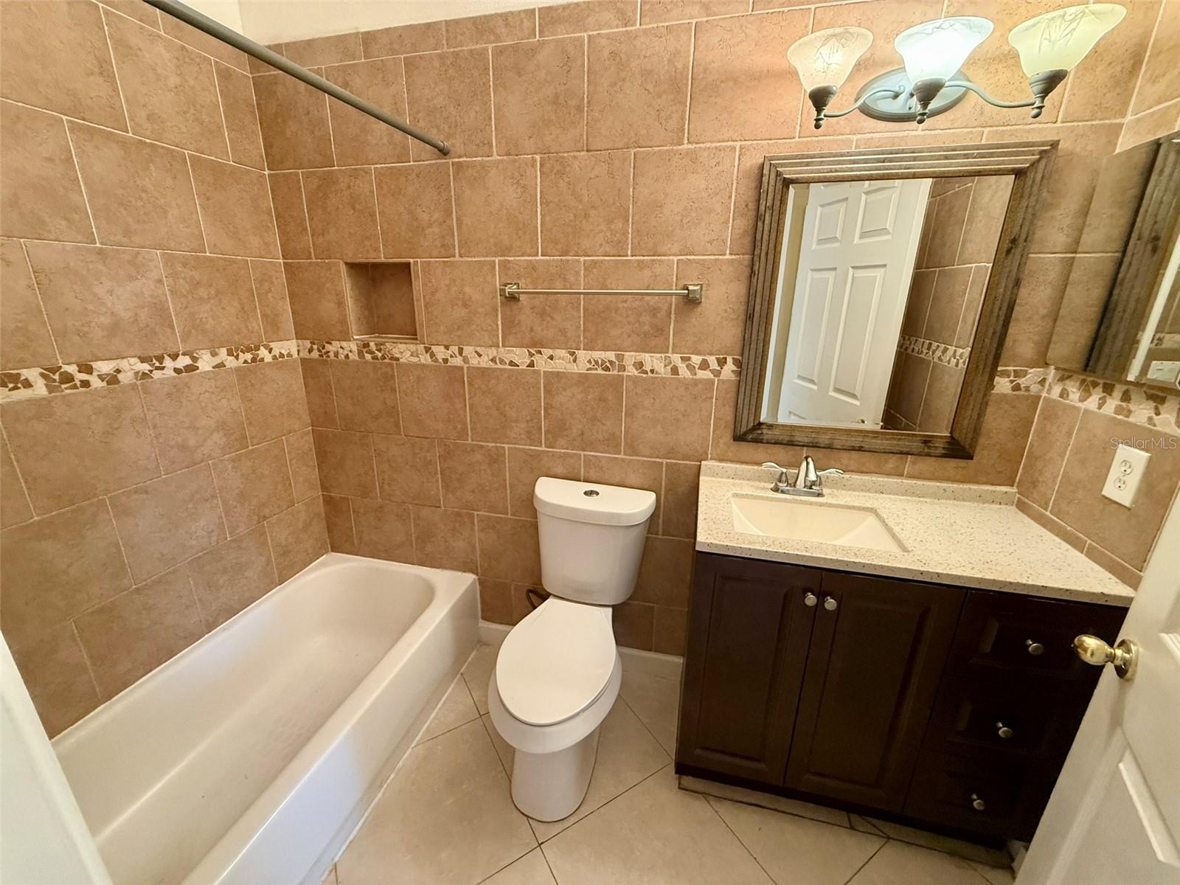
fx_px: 477
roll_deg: -0.5
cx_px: 590
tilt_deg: -16.9
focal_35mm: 14
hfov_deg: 102.1
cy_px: 442
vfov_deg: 85.7
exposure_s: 1/60
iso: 500
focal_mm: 2.22
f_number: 2.2
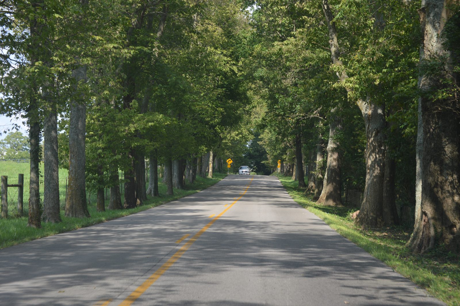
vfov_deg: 16.5
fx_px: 1053
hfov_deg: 24.6
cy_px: 153
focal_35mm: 82
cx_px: 230
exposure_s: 1/125
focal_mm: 55
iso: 100
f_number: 5.6
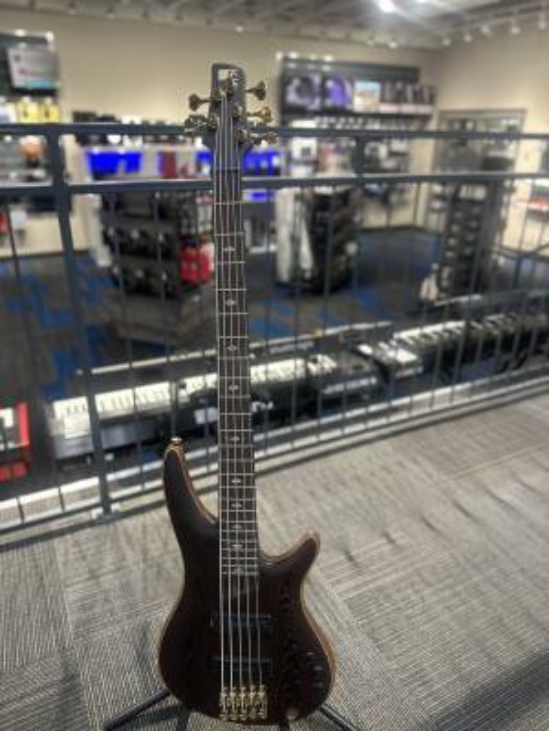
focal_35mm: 24
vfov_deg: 71.6
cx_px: 274
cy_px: 366
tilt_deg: -24.6
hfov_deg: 56.8
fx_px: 508
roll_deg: -2.9
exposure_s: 1/60
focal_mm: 6.86
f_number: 1.78
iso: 160
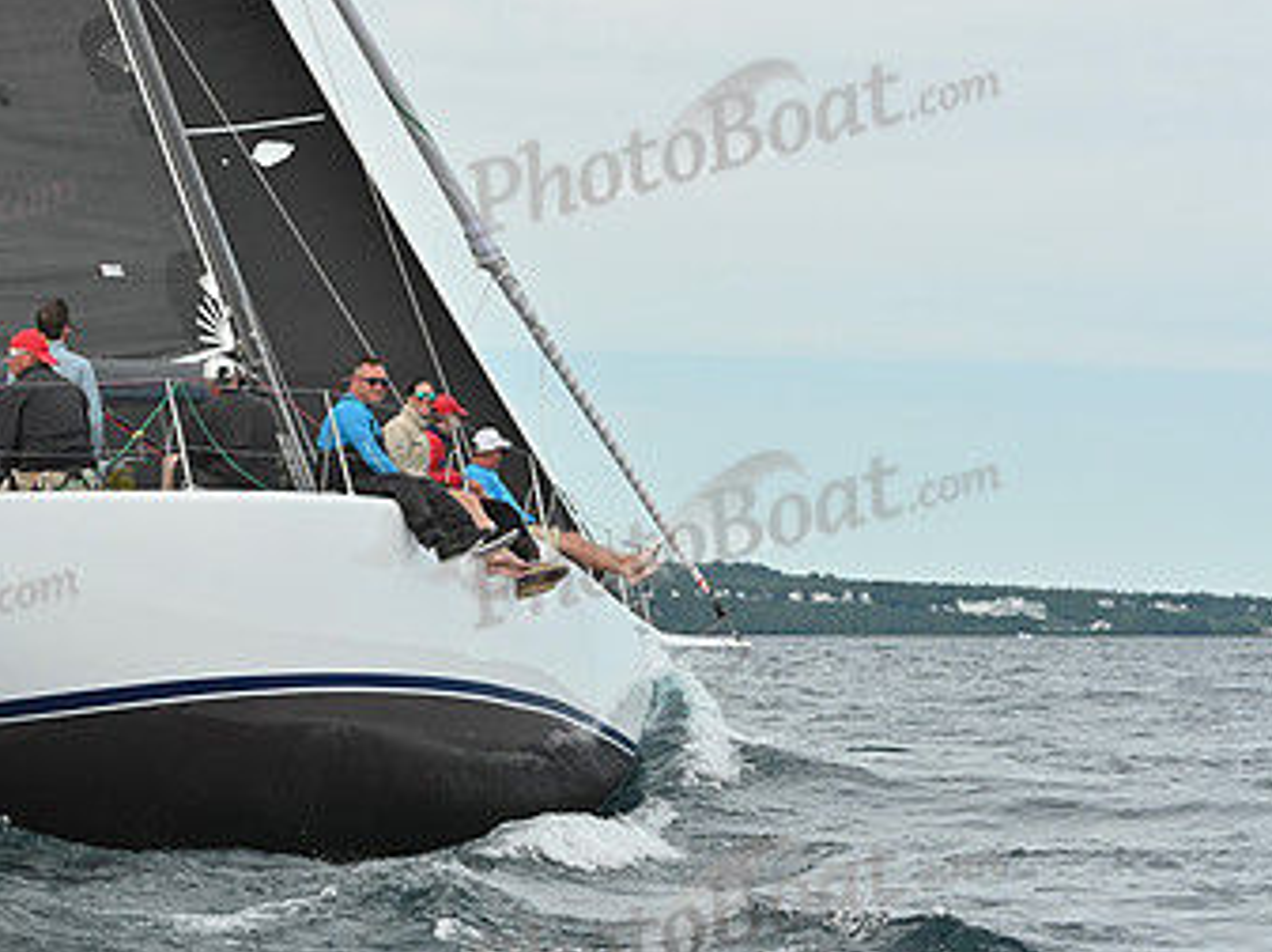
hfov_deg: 16.9
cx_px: 276
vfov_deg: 12.7
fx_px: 4258
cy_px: 387
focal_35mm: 116
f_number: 7.1
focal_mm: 70
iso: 320
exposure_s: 1/1000
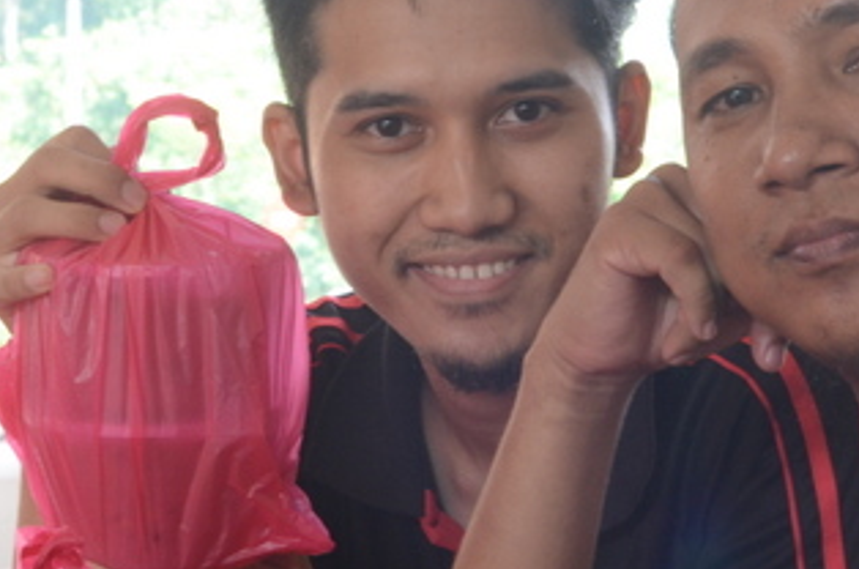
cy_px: 216
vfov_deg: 8.9
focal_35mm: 153
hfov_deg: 13.4
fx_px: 3643
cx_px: 673
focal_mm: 50
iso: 1000
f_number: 11
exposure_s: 1/40
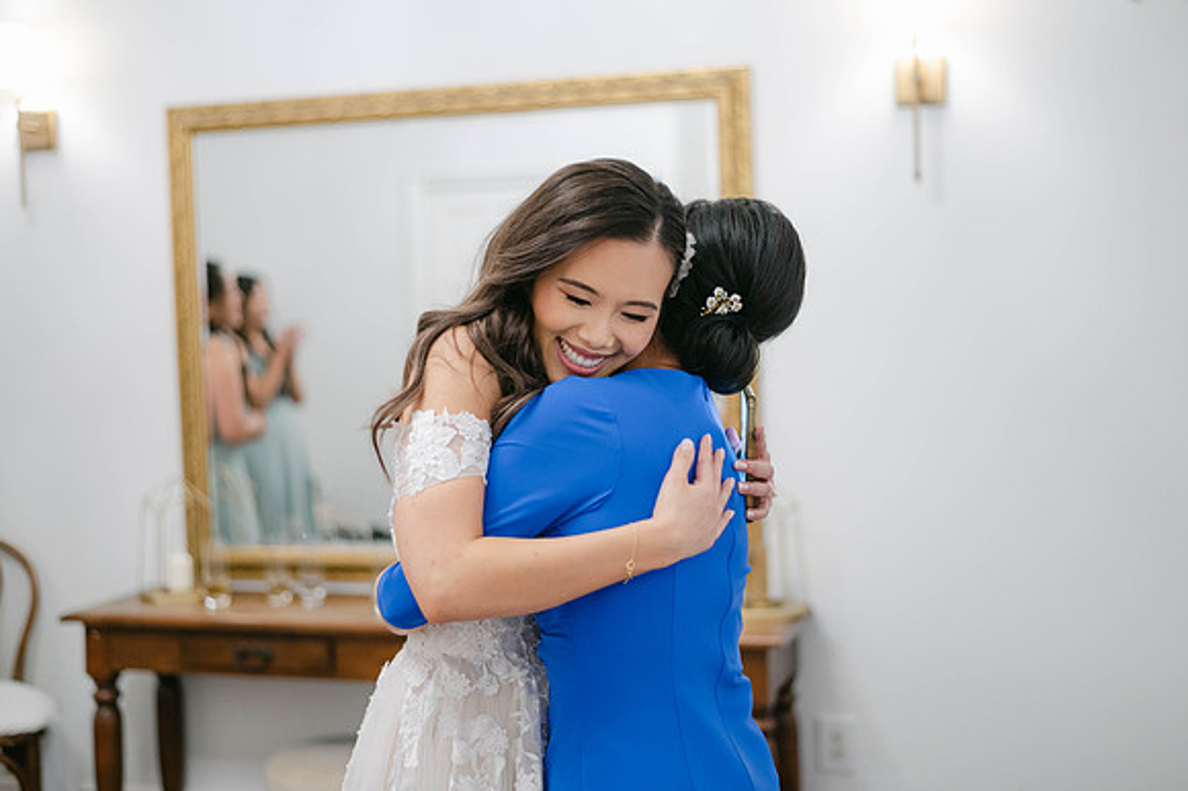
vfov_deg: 27.0
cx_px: 594
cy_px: 396
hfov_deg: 39.6
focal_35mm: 50
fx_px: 1649
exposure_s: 1/125
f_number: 2
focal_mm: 50
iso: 1000
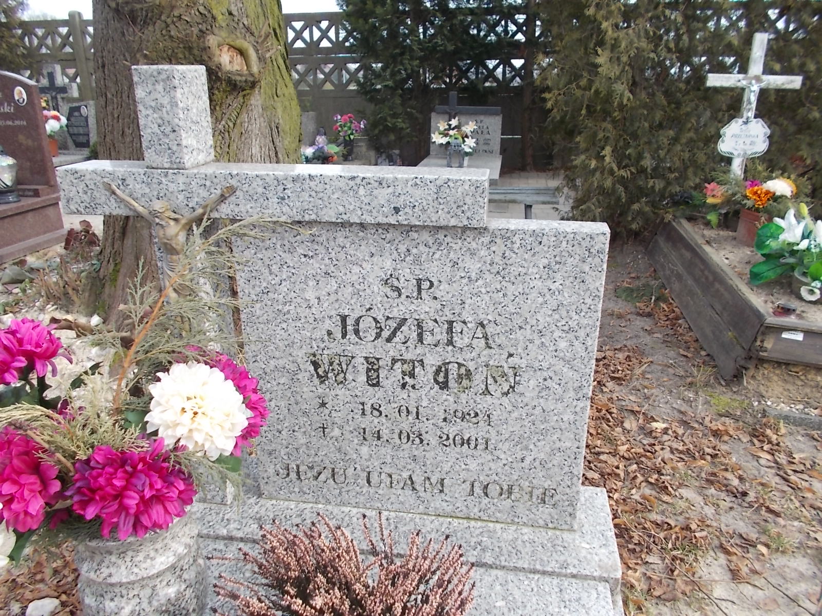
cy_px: 308
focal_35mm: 26
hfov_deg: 67.3
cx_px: 411
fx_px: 617
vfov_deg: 53.1
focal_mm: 4.6
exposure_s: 1/250
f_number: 3.2
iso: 80
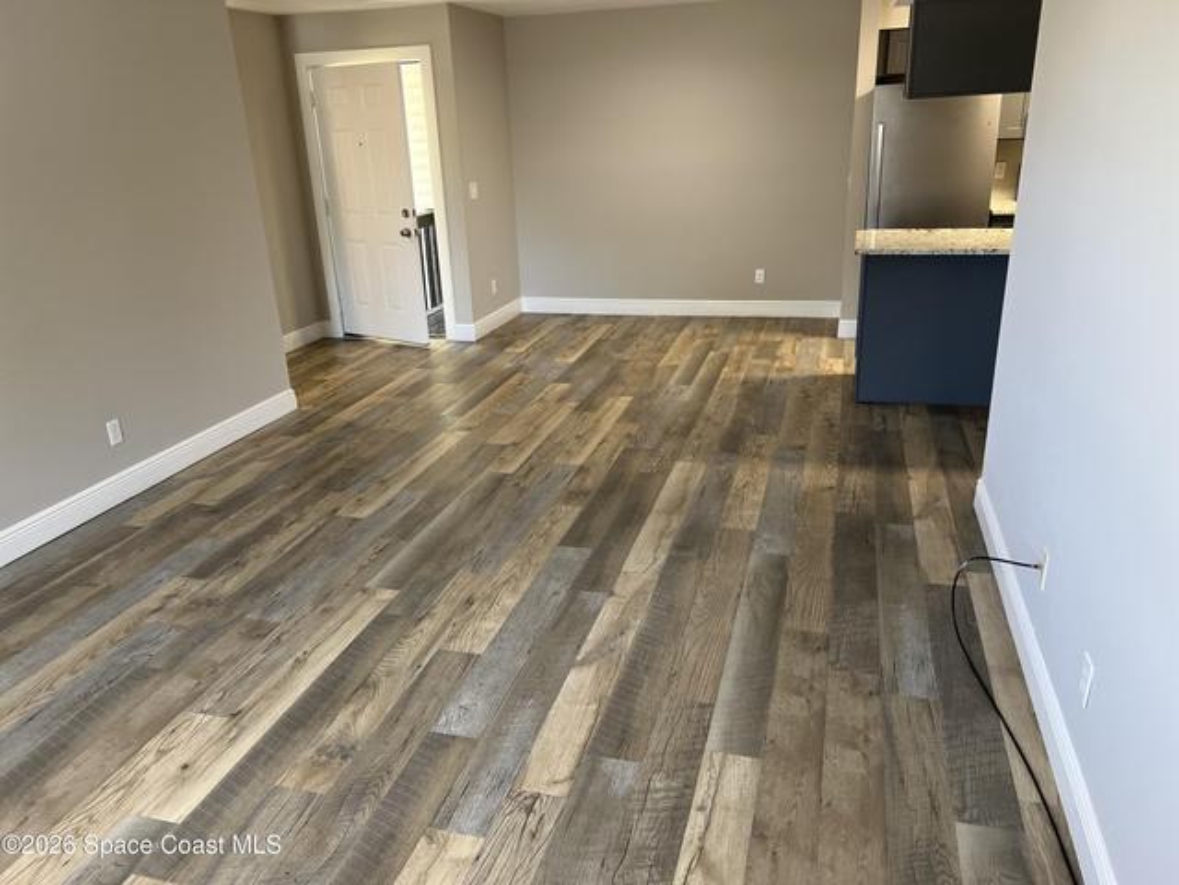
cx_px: 590
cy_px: 442
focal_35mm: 26
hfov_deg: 67.3
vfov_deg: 53.1
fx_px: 886
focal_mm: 5.7
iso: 80
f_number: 1.5
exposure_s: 1/60
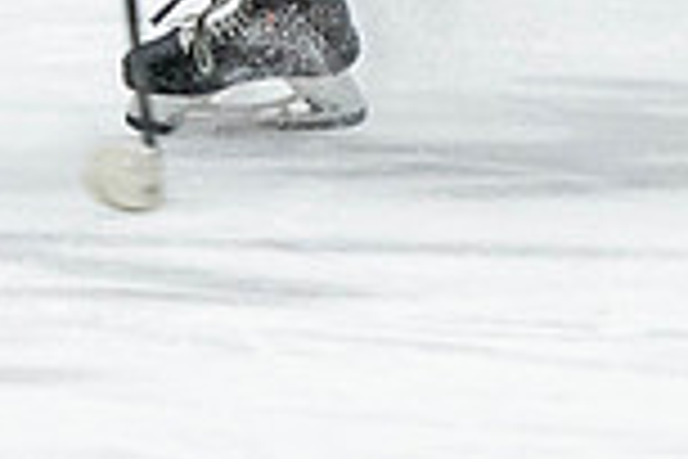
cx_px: 257
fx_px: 18173
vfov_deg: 1.4
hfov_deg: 2.2
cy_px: -157
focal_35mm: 951
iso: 2000
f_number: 2.8
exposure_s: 1/640
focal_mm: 140
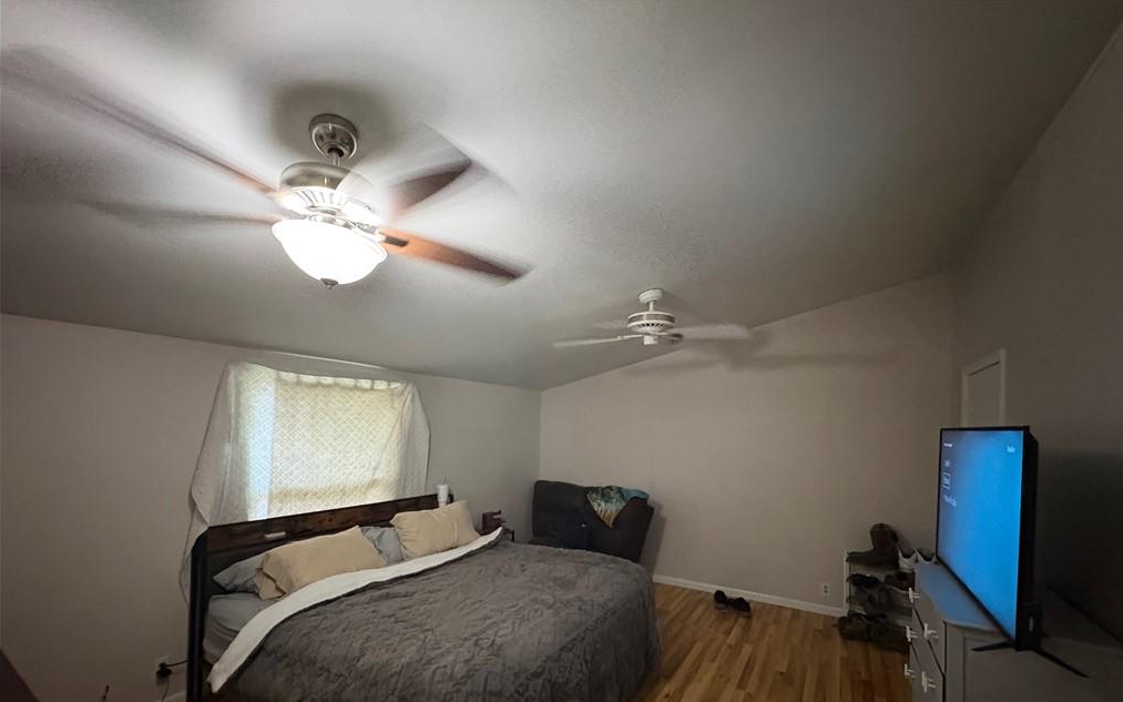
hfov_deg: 101.5
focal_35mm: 15
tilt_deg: +1.8
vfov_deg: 73.9
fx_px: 459
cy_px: 424
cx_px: 566
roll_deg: -0.9
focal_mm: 2.22
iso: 1000
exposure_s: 1/30
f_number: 2.2
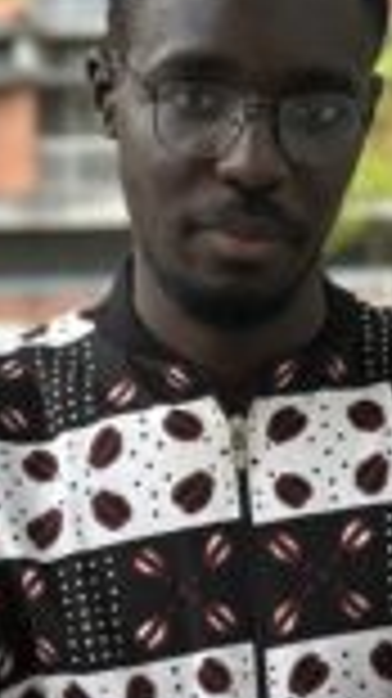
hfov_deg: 8.7
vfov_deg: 15.3
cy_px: 606
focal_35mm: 139
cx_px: 252
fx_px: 2573
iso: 125
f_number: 1.78
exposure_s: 1/85
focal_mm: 6.86
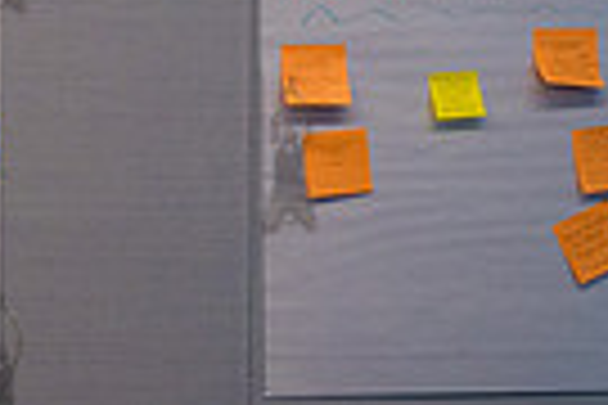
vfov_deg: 8.5
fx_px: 2719
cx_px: -649
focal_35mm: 161
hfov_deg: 11.4
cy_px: 199
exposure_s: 1/400
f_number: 4
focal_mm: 35
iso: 2000
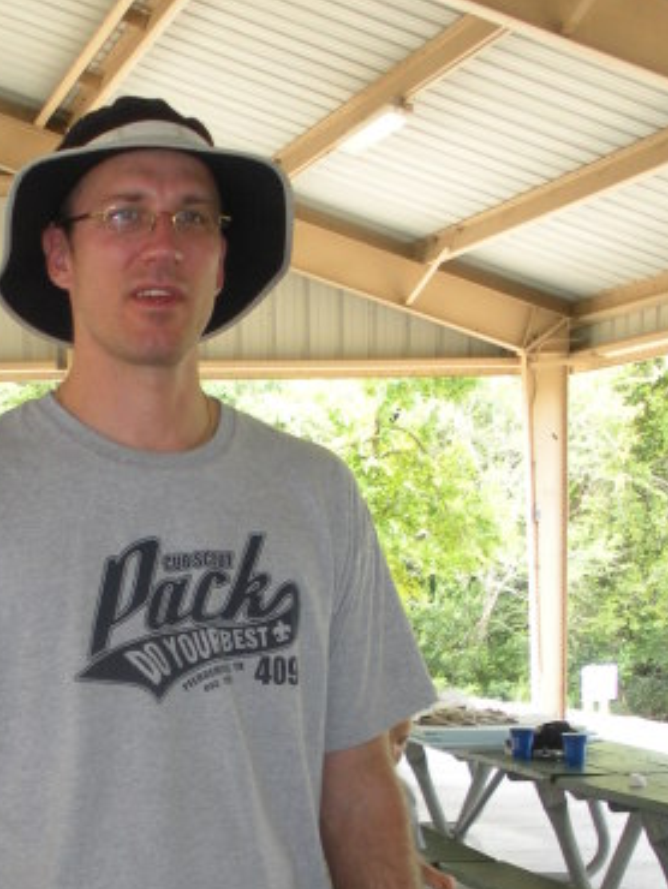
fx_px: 2133
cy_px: 852
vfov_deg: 22.8
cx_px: 118
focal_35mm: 83
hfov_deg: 17.6
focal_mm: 6.3
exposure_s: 1/57.4
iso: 83
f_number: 3.5
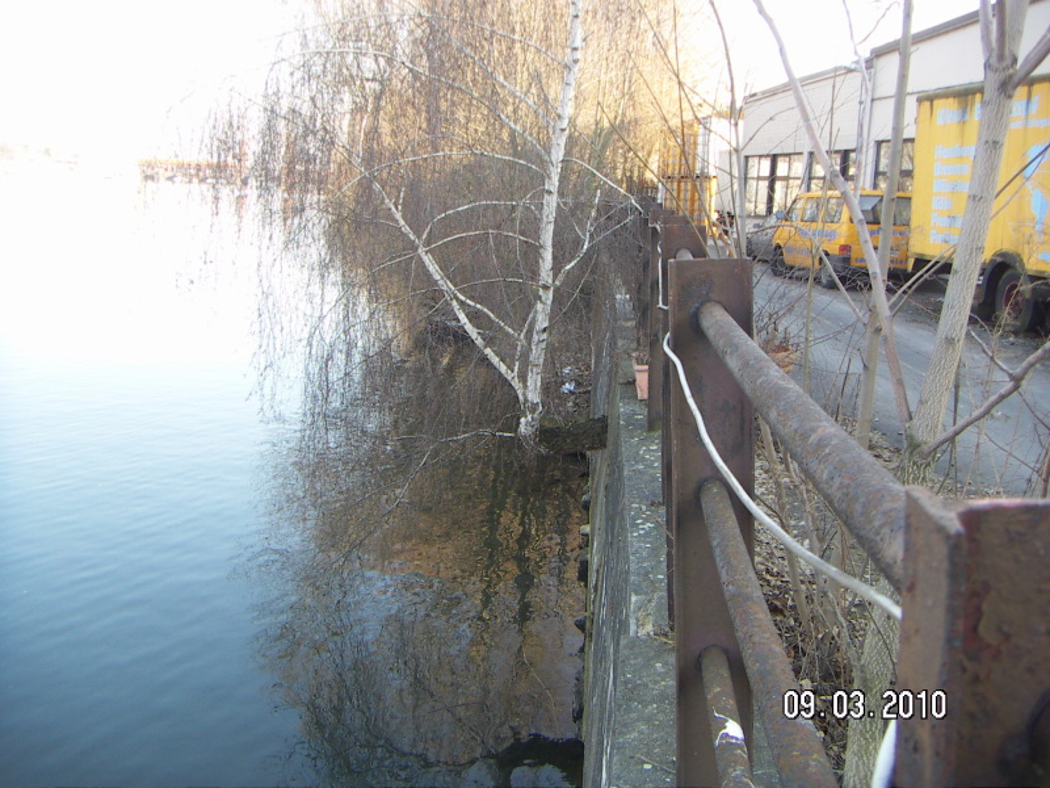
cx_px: 525
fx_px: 1092
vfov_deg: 39.7
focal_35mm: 36
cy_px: 394
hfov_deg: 51.4
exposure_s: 1/100
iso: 50
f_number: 2.8
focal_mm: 4.7
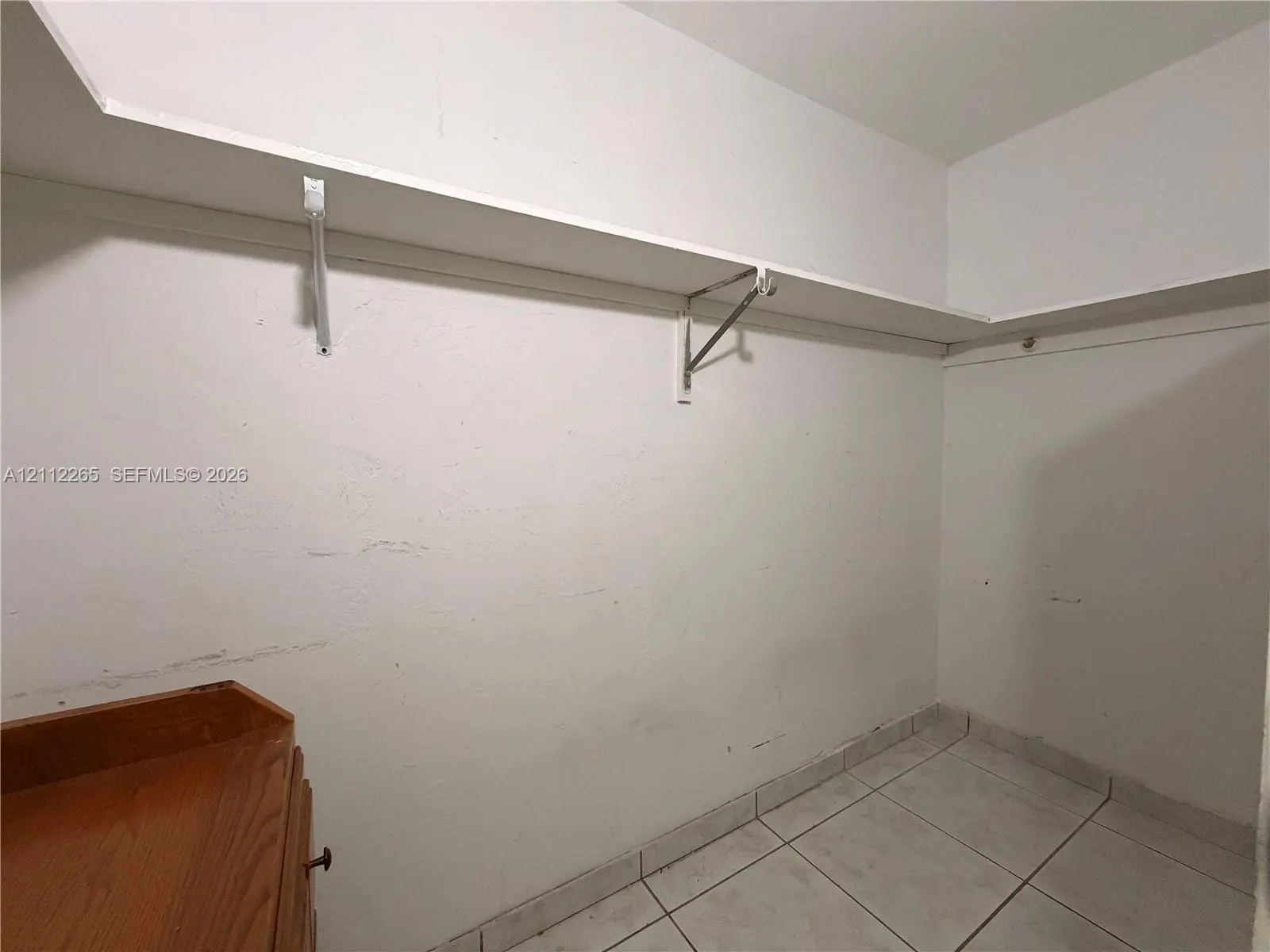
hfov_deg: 102.1
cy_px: 476
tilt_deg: -4.6
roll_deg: +1.7
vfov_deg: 85.7
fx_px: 514
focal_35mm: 14
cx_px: 635
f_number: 2.2
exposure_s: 1/60
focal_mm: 2.22
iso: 500
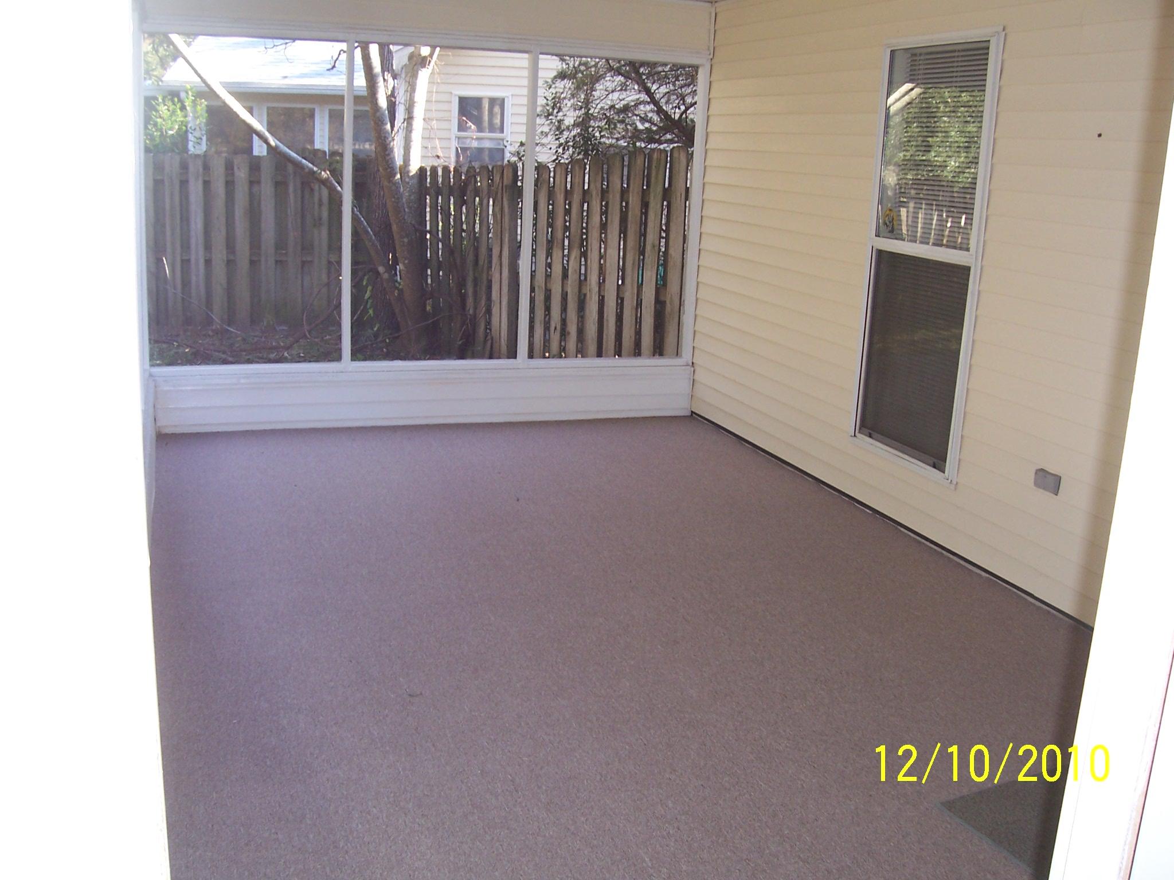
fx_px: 1153
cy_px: 440
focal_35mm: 34
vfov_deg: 41.8
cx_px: 587
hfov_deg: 54.0
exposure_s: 1/60
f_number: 2.7
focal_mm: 5.6
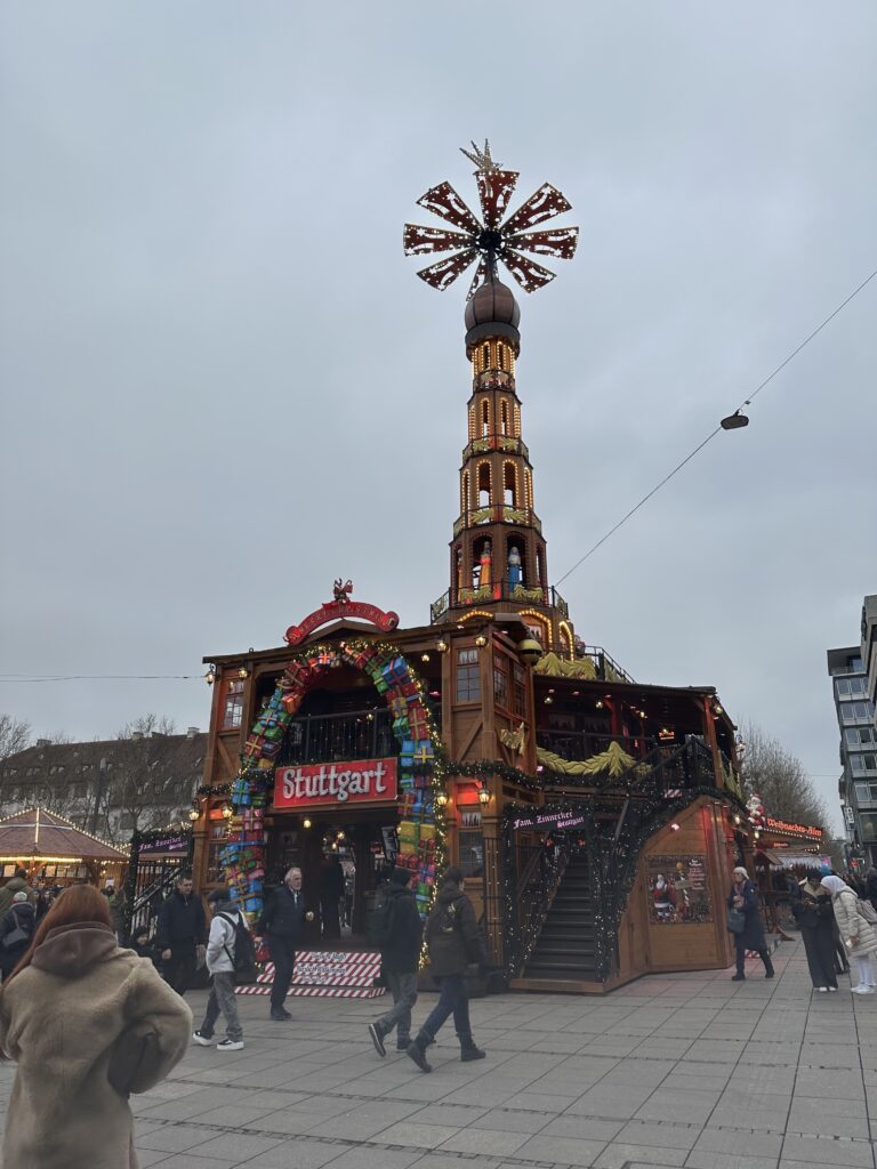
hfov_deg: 56.8
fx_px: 811
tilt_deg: +20.3
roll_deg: -0.2
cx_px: 438
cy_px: 584
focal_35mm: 24
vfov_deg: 71.6
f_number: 1.78
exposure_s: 1/829
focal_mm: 6.86
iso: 80
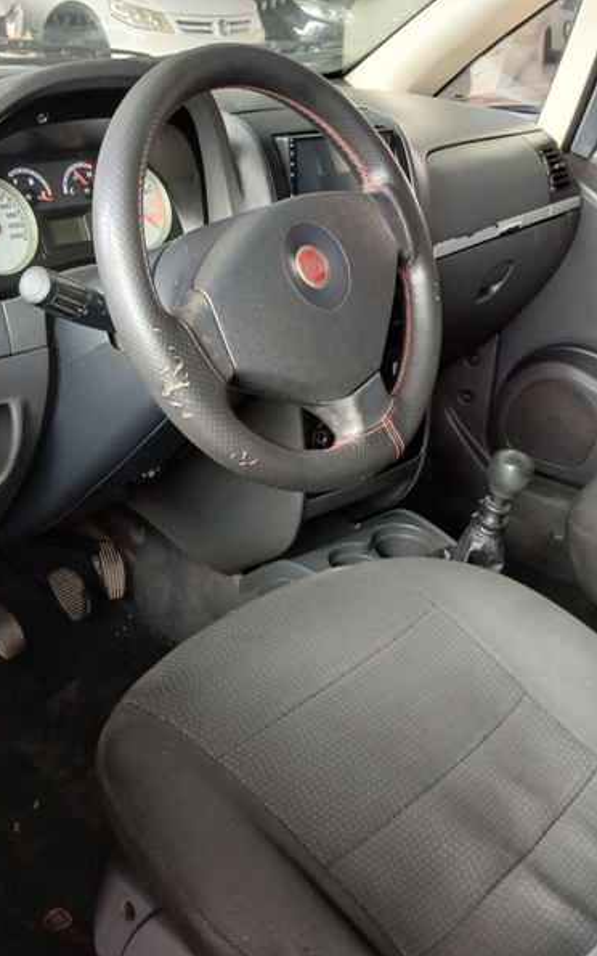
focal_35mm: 37
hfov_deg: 34.4
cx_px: 265
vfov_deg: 52.8
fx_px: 964
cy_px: 478
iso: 250
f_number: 1.8
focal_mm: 3.98
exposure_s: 1/30
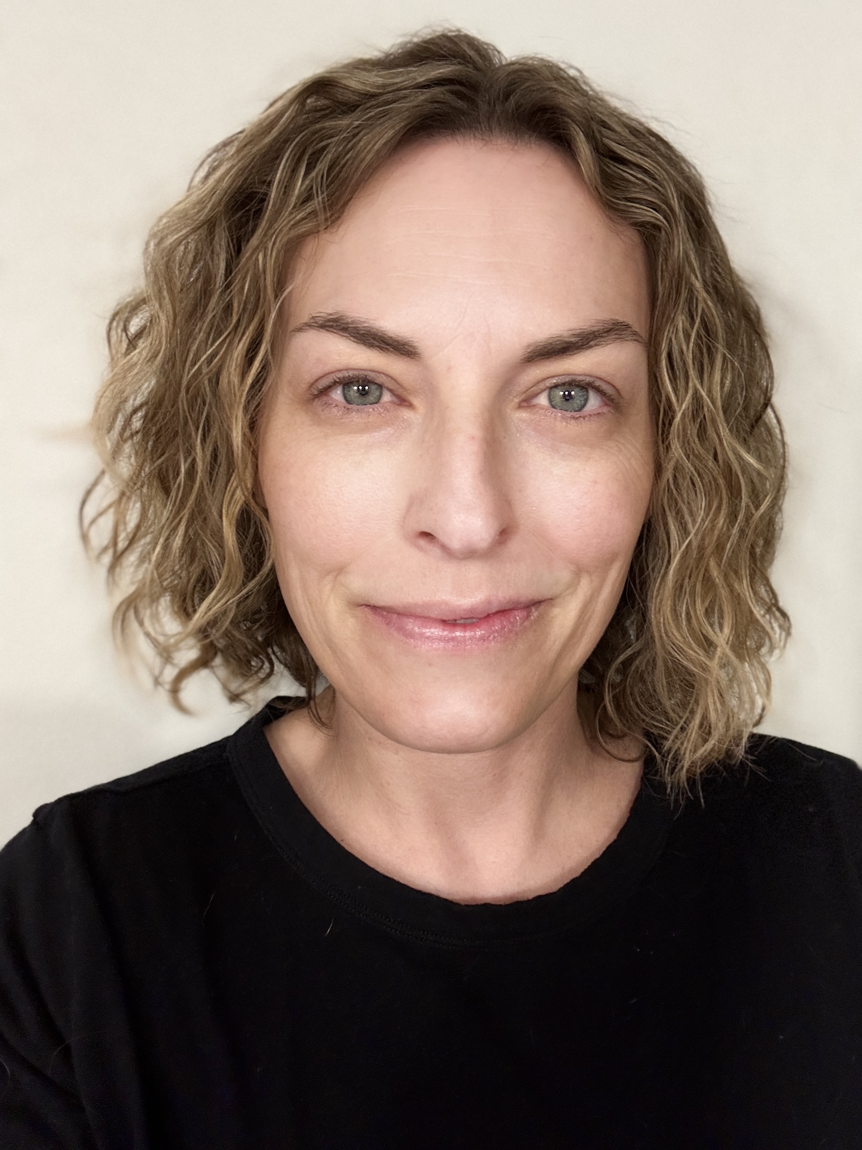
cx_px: 431
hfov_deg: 46.8
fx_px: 996
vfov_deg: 60.0
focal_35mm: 30
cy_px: 575
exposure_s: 1/40
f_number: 1.9
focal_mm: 2.69
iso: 250
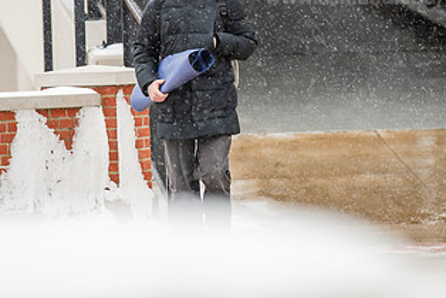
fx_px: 4576
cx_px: 200
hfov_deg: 5.6
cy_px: 28
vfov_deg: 3.7
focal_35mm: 369
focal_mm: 200
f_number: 4
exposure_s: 1/200
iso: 400
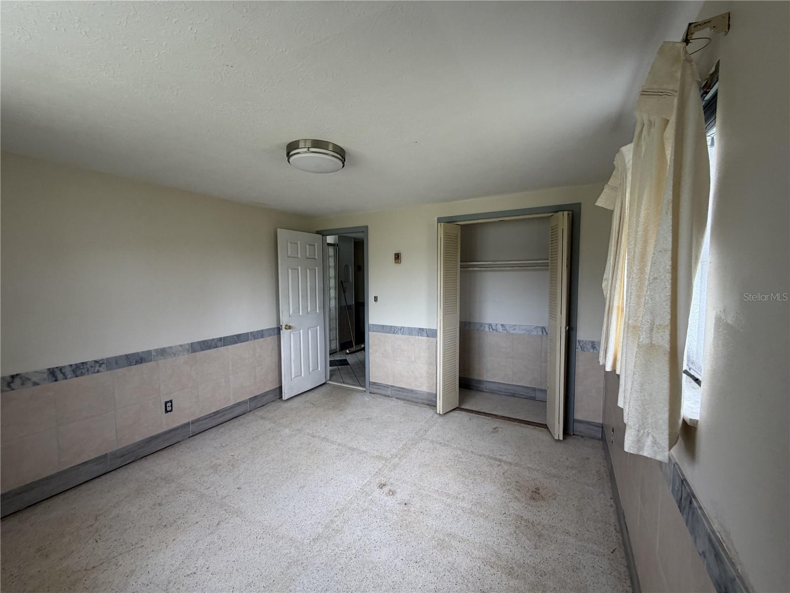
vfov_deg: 85.7
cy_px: 296
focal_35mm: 14
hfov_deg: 102.1
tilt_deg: -3.7
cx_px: 395
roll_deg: +0.6
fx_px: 320
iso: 160
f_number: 2.2
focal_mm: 2.22
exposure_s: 1/121
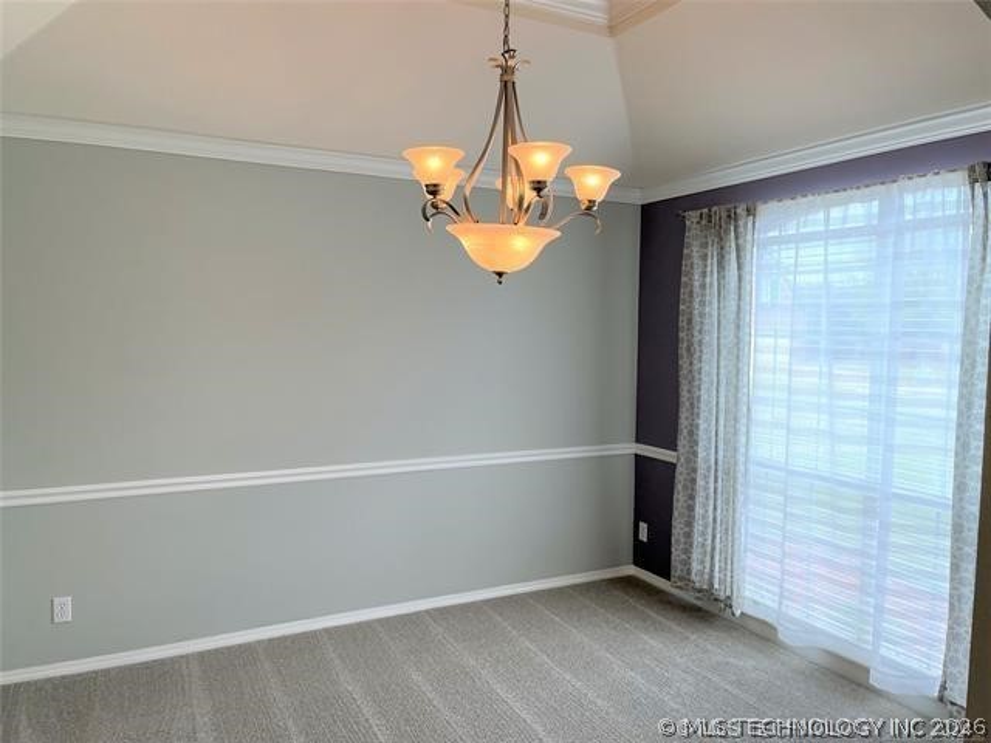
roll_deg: -0.4
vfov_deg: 53.1
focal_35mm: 26
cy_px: 372
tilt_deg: -2.5
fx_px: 744
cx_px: 496
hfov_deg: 67.3
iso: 50
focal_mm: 5.1
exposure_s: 1/165
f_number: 1.6
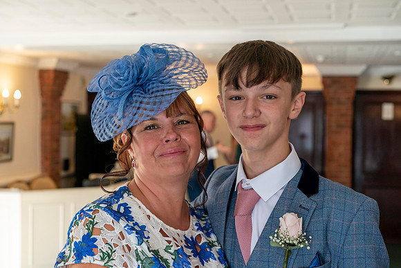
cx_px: 200
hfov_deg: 36.2
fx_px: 613
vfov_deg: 24.6
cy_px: 134
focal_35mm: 55
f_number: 5
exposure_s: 1/160
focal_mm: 55
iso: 1600
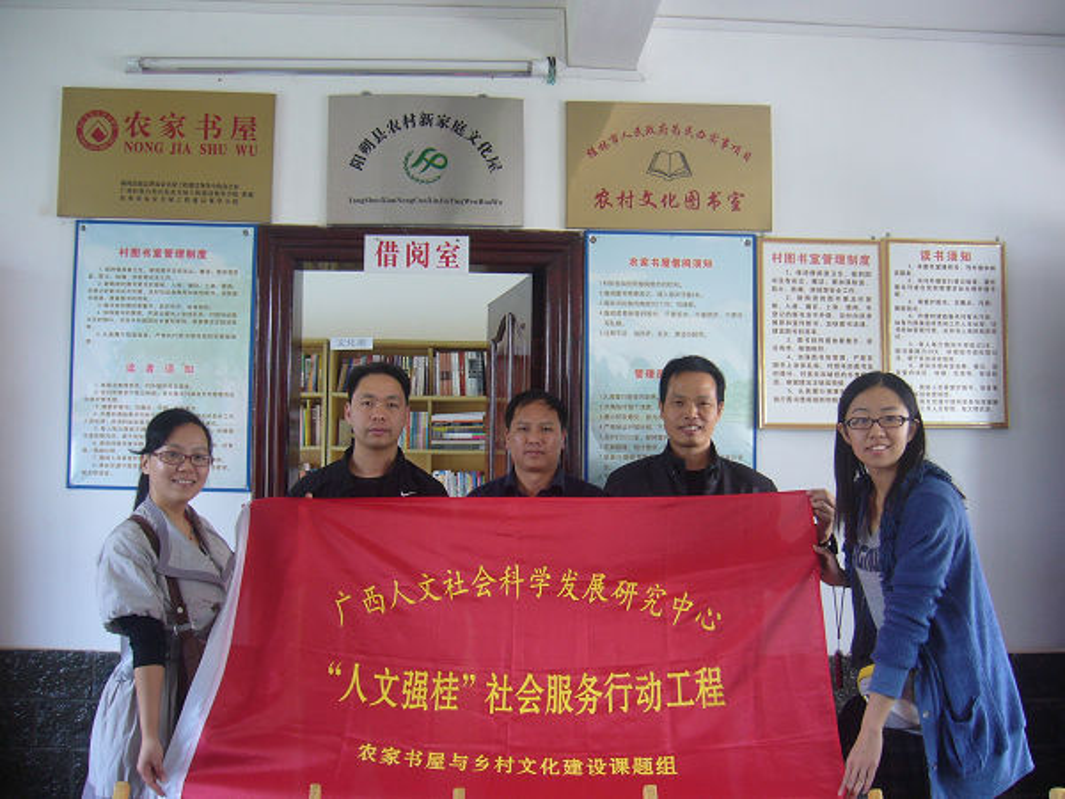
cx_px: 532
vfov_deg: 40.7
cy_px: 400
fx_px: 1077
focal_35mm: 35
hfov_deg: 52.6
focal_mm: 5.8
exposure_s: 1/30
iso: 100
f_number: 2.8
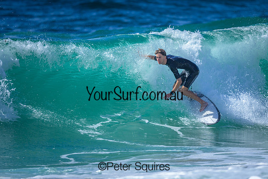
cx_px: 144
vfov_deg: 1.3
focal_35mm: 1099
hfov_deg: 1.9
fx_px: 8183
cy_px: 79
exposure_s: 1/2000
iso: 320
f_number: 6.3
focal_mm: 800
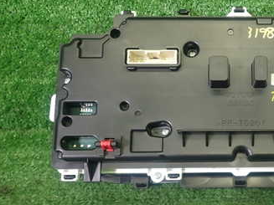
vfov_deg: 26.5
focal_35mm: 55
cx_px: 244
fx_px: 435
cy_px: 112
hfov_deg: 33.2
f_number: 2.3
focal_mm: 5.4
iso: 160
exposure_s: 1/60
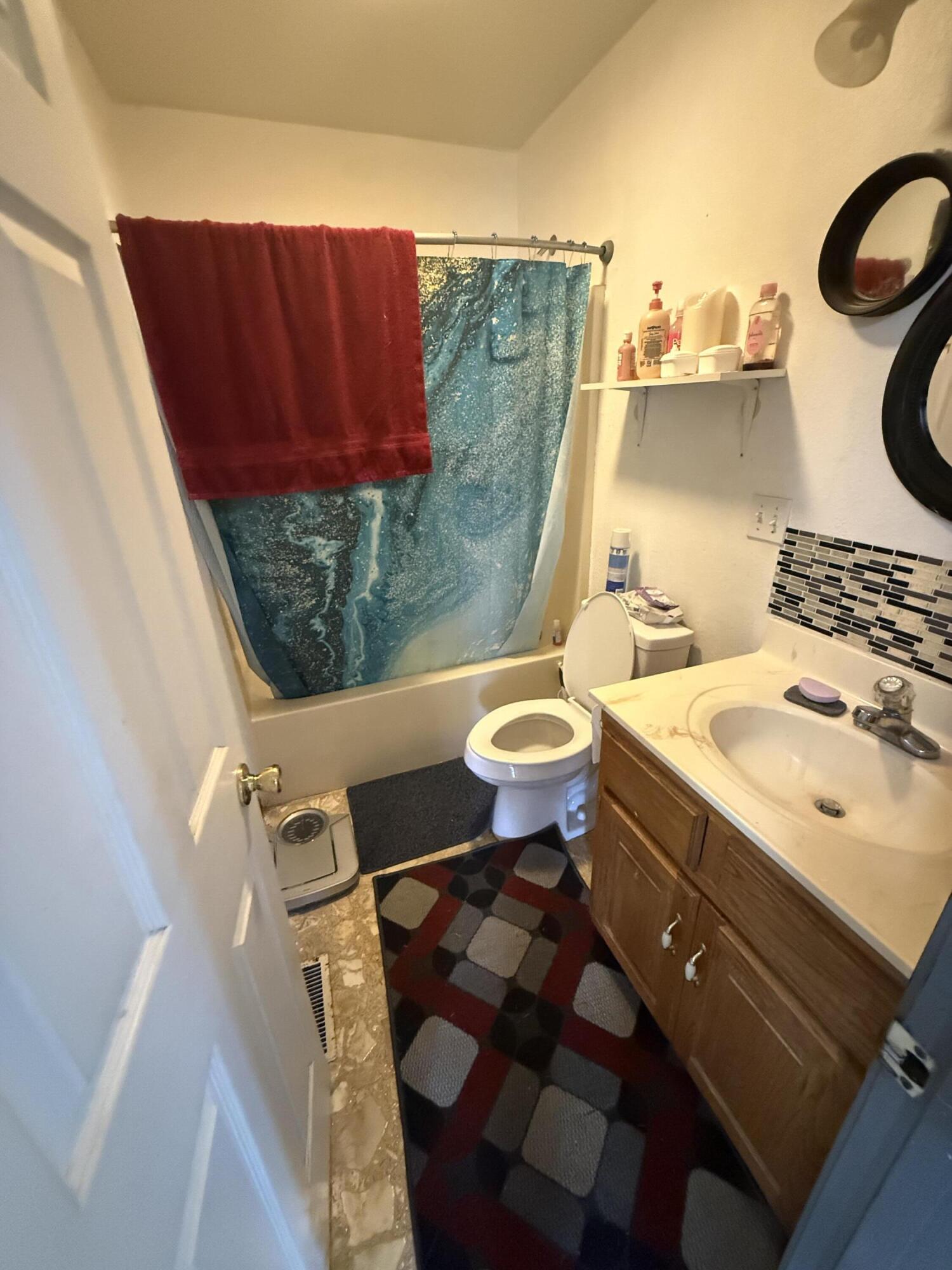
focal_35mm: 14
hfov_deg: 85.7
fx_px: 513
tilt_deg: -22.7
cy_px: 635
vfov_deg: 102.1
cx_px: 476
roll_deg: +2.1
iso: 1250
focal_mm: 2.22
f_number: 2.2
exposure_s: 1/40
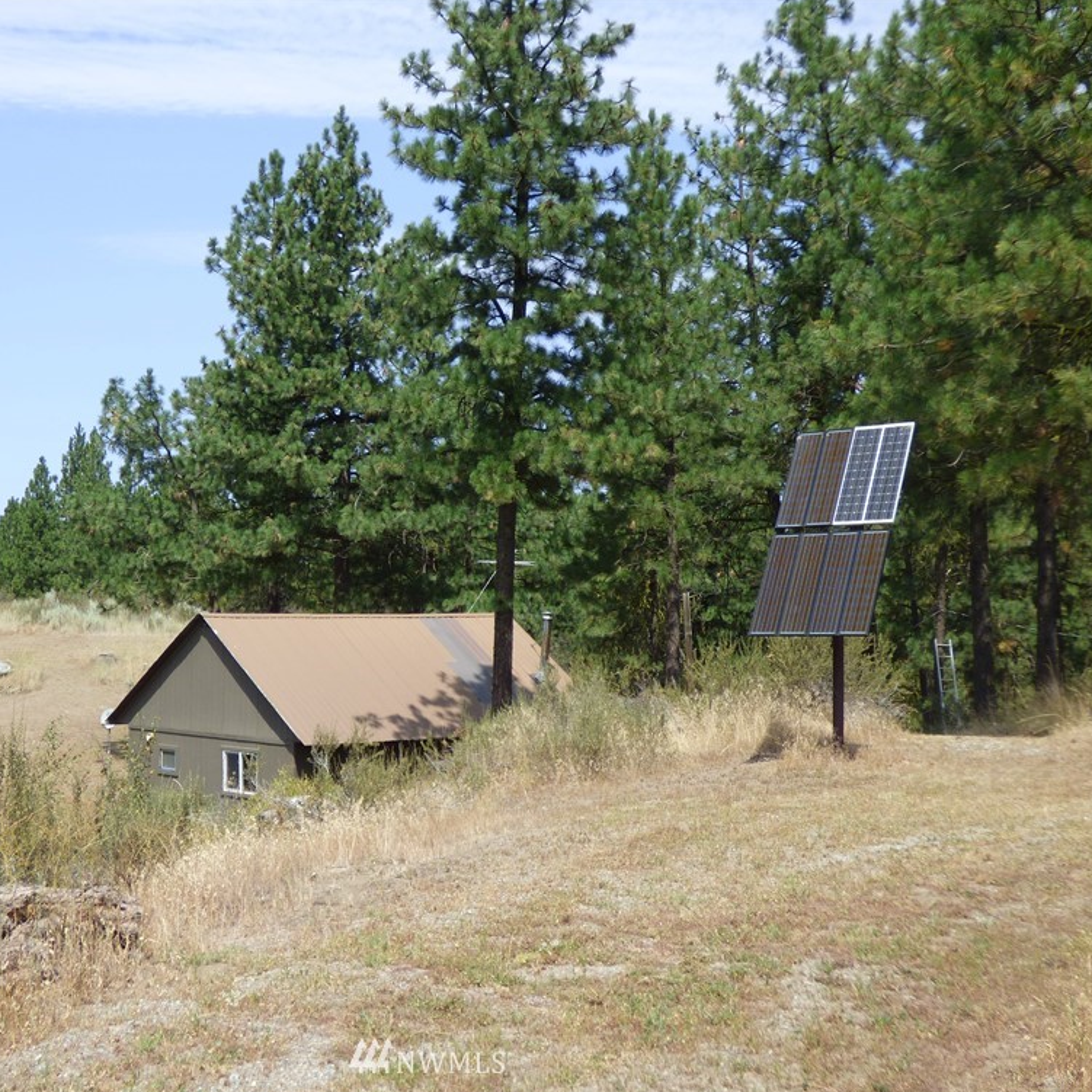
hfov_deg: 35.9
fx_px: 1677
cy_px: 553
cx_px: 430
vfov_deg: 36.1
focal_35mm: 47
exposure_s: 1/800
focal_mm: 6.8
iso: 100
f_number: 3.5
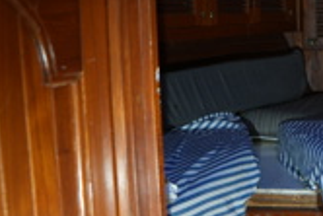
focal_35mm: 65
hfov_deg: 28.4
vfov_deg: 20.9
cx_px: 346
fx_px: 584
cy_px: 86
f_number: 1.4
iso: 160
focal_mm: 12
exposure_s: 1/30
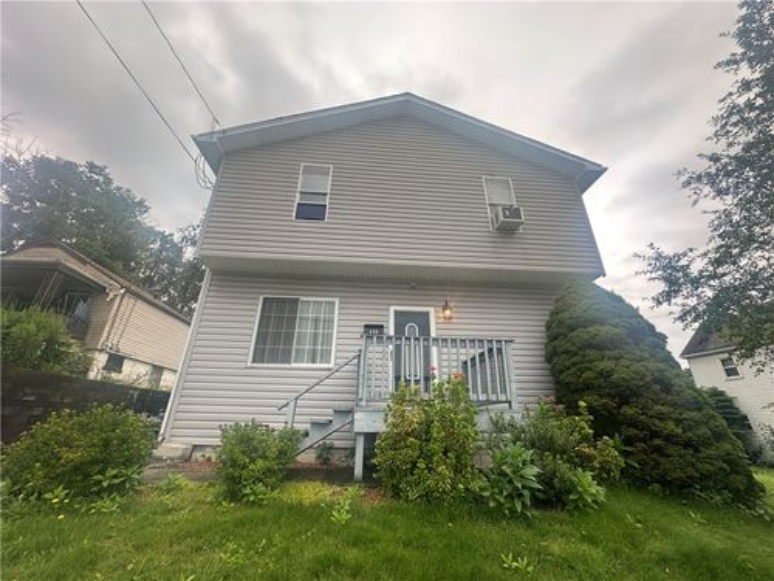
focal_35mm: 14
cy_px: 290
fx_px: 313
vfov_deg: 85.7
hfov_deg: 102.1
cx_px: 387
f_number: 2.2
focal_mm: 2.22
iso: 40
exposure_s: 1/197
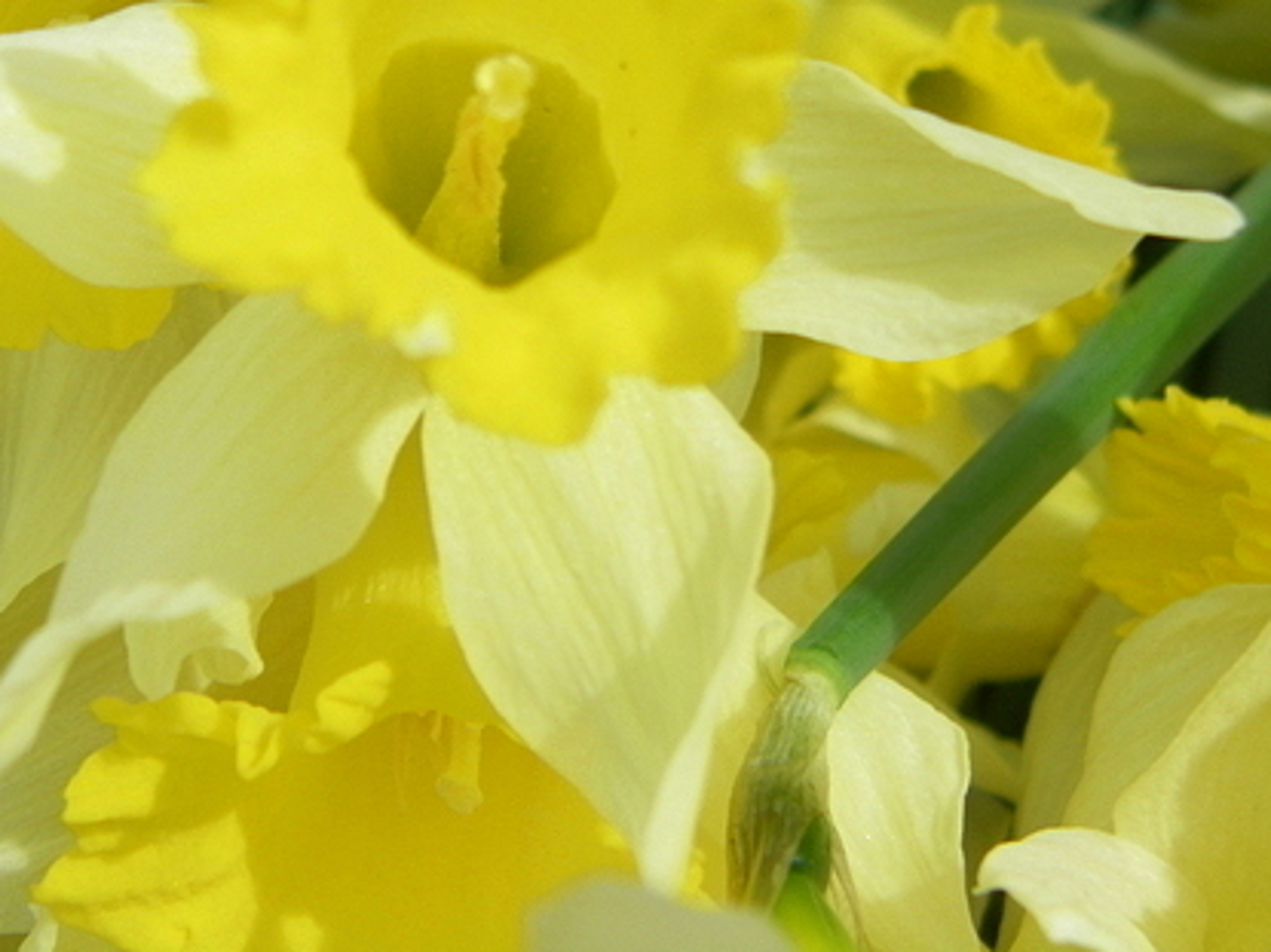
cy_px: 230
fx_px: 3964
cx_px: 533
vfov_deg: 13.6
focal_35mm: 108
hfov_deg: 18.2
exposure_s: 1/200
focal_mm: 11.5
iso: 64
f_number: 3.8
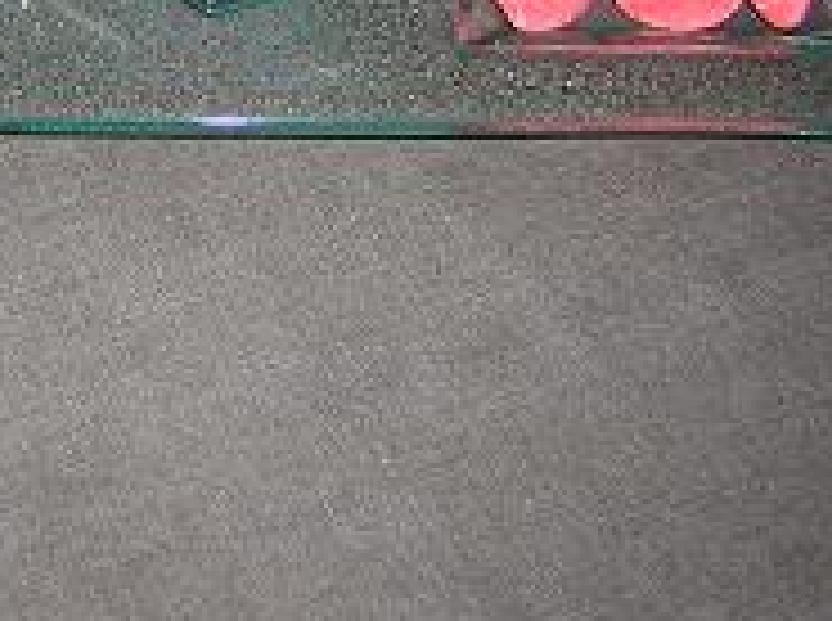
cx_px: 202
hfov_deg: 24.8
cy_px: 14
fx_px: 1871
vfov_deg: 18.4
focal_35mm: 78
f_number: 2.6
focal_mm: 4.7
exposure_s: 1/60.1
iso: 50
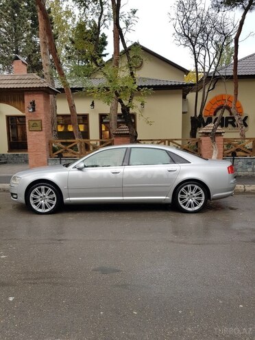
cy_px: 170
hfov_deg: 53.1
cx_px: 128
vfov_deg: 67.3
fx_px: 255
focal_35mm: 26
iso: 40
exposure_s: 1/207
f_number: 1.7
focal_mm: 4.3
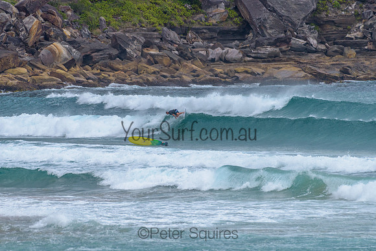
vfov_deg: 2.2
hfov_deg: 3.4
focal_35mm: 613
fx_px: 6405
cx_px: 183
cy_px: 122
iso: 320
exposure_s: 1/2000
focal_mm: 500
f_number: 5.6
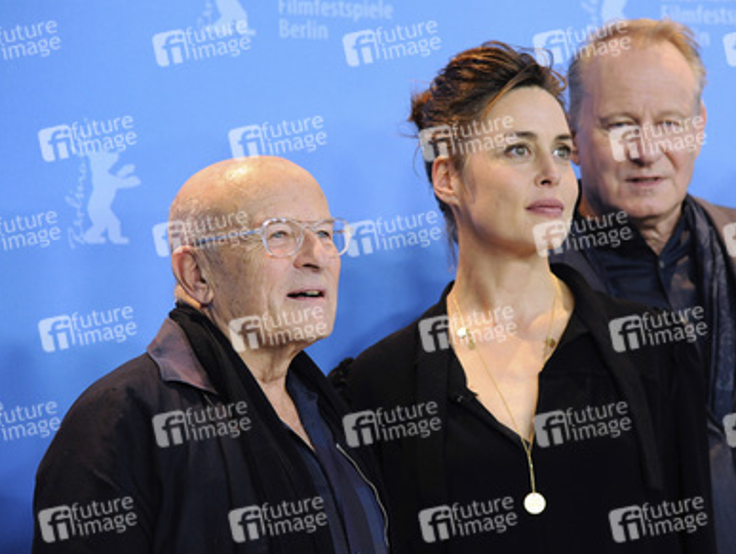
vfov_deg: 11.1
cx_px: 416
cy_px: 282
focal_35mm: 134
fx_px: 2852
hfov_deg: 14.7
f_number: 4
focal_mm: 120
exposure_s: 1/100
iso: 2000
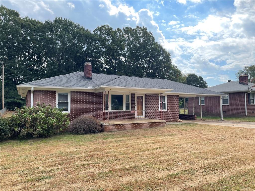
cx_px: 128
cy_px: 96
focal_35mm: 26
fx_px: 192
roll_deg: +0.2
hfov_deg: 67.3
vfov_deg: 53.1
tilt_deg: +2.6
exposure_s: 1/2123
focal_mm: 5.1
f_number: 1.6
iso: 32
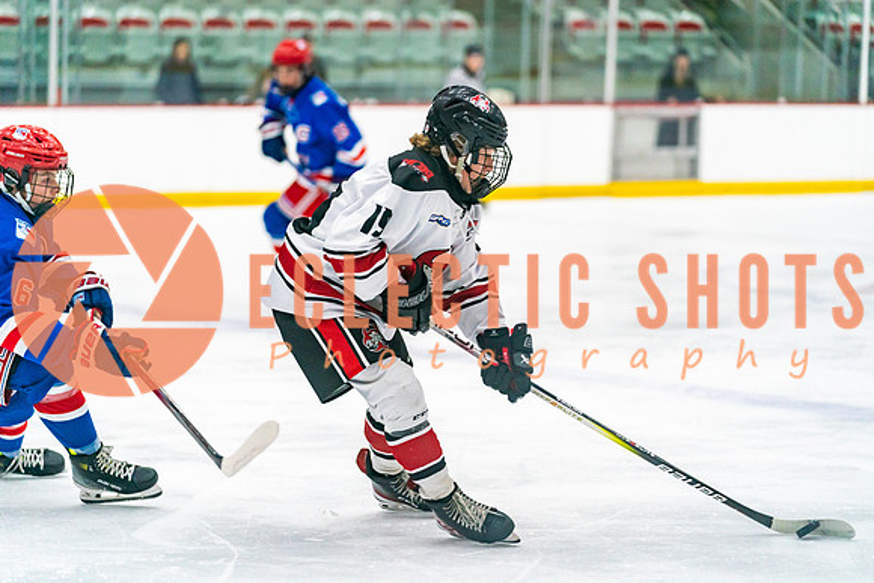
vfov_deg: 11.0
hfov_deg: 16.4
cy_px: 292
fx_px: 3032
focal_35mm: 125
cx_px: 437
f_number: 2.8
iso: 3200
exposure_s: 1/1000
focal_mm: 122
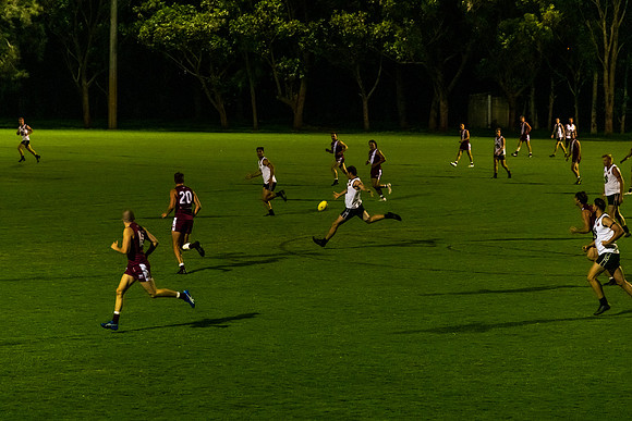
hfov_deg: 17.6
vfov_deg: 11.8
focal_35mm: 116
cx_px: 316
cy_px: 210
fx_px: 2042
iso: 2000
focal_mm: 112
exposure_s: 1/200
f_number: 5
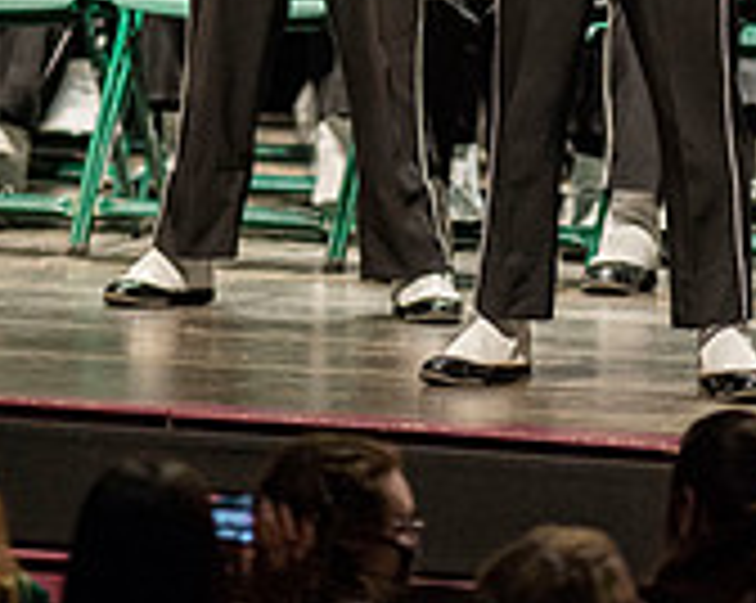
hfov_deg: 2.6
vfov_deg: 2.1
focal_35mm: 753
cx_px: 344
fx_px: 16829
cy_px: -248
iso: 3200
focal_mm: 300
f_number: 2.8
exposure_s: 1/500
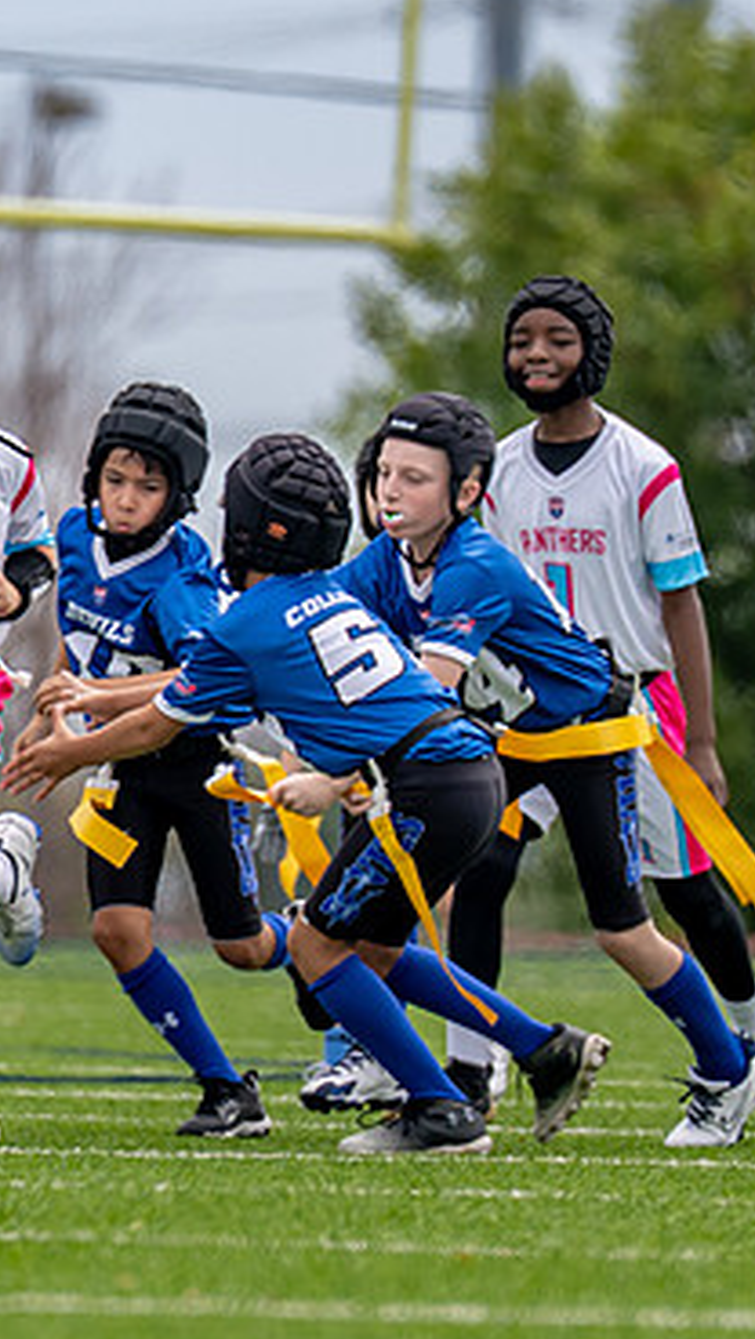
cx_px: -15
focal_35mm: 831
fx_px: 29528
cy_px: 728
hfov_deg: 1.5
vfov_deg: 2.6
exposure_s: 1/2500
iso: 125
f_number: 2.8
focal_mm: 200
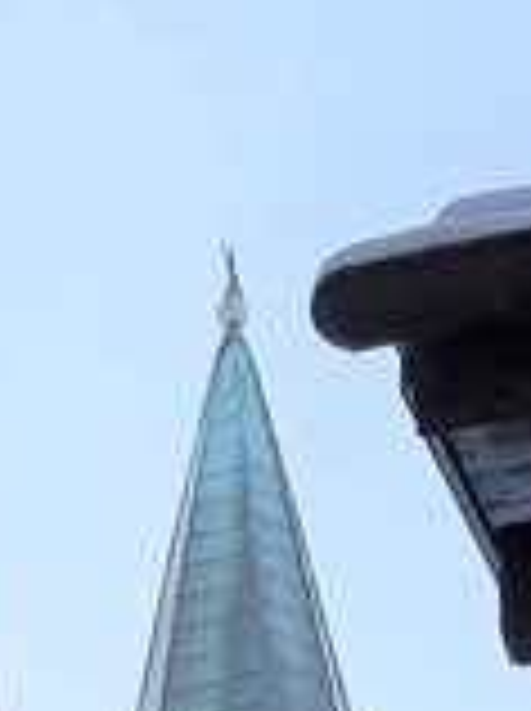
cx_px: 259
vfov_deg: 15.2
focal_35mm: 107
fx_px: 2194
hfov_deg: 13.8
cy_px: 1377
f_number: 1.7
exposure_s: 1/120
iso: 160
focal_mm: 4.32
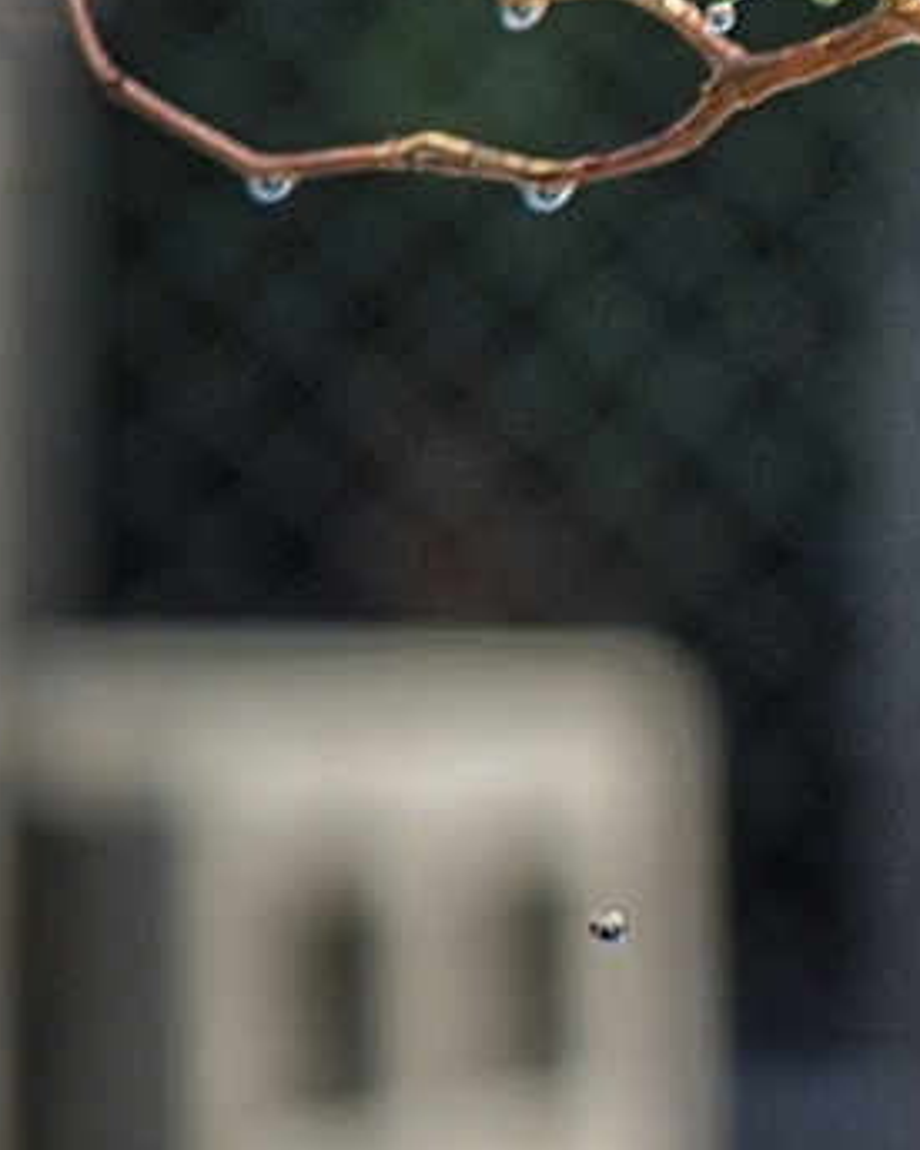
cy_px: 87
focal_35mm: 589
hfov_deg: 2.6
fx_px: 20056
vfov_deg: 3.3
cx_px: 2195
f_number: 2.8
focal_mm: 90
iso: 320
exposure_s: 1/2500
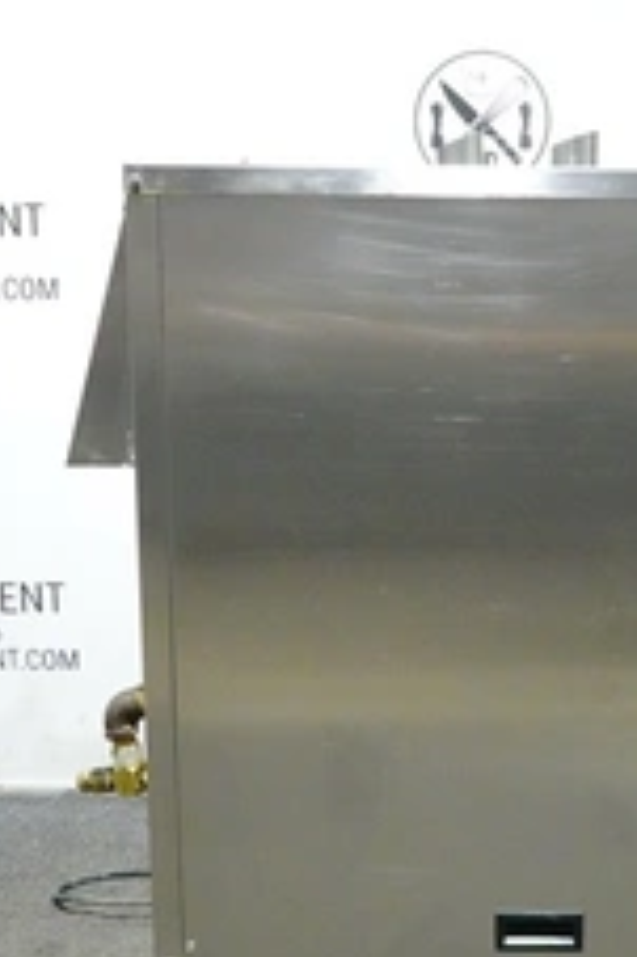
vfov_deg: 33.3
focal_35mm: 60
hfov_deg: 22.2
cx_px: 544
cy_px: 594
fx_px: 1595
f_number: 4
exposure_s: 1/40
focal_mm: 12.51
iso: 4000
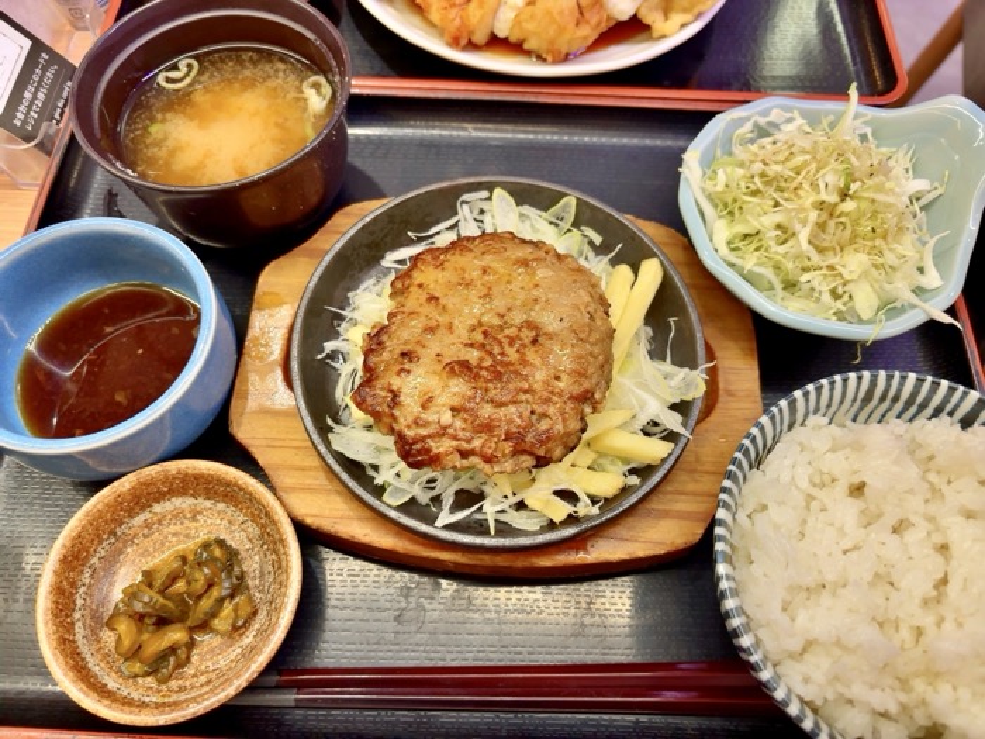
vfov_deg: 53.1
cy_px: 370
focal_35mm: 26
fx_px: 740
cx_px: 492
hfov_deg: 67.3
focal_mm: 5.96
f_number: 1.6
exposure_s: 1/50
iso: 80
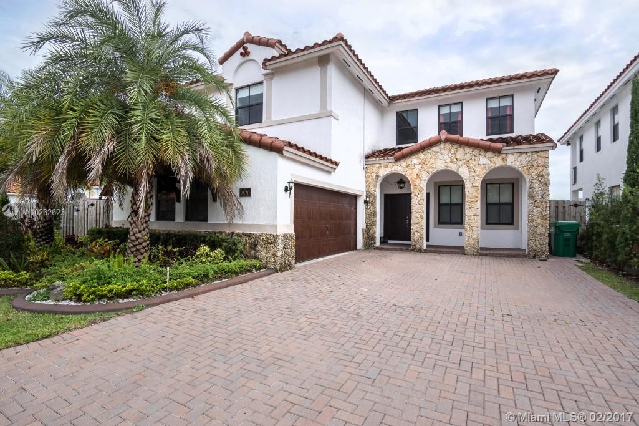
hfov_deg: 95.0
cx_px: 320
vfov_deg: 72.0
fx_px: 293
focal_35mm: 16
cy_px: 213
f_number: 8
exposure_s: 1/500
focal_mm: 11
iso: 200
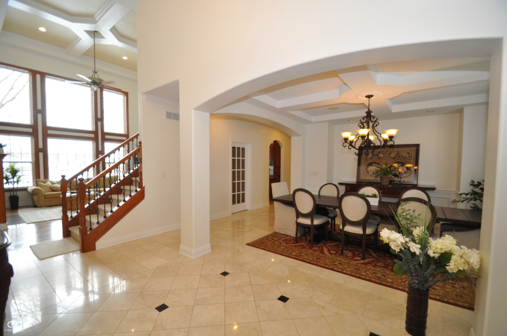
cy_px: 168
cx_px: 254
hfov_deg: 100.5
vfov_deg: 77.2
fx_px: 211
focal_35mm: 15
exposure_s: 1/60
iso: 500
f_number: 4
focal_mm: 10
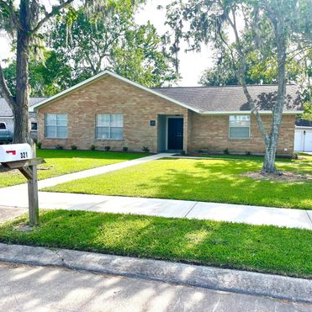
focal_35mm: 31
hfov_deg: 52.1
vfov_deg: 52.5
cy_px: 156
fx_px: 316
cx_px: 189
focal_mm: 5.1
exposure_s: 1/1642
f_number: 1.6
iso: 32
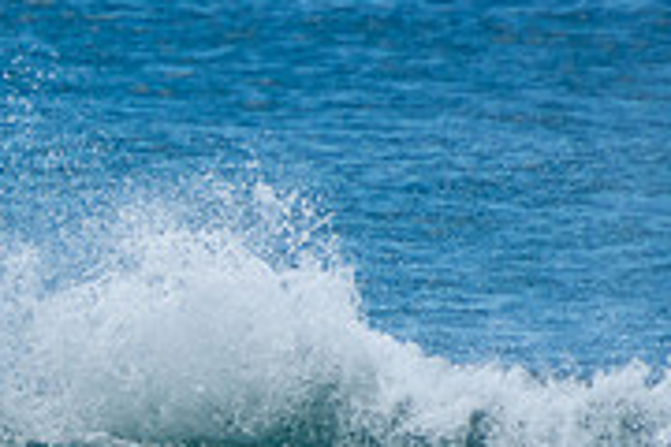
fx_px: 36008
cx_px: -306
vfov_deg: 0.7
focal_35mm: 1932
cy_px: 438
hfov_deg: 1.1
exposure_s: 1/1250
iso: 280
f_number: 5.6
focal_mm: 400
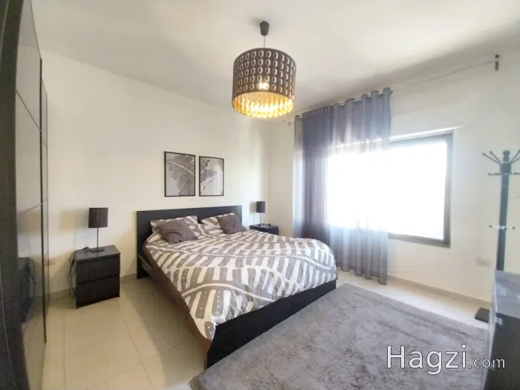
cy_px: 195
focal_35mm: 13
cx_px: 260
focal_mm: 1.3
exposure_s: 1/14
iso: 320
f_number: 2.2
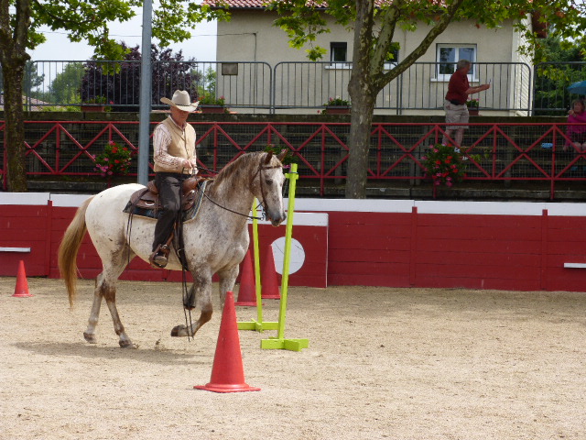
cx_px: 293
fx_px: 1422
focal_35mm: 84
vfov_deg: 17.6
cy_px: 220
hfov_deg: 23.3
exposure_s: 1/800
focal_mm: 15.1
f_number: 4
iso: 100
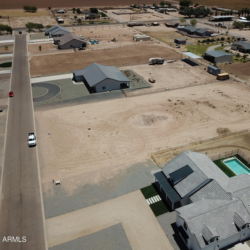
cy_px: 124
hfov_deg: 52.1
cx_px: 152
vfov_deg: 52.5
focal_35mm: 31
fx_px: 253
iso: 100
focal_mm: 4.73
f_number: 2.2
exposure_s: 1/3236
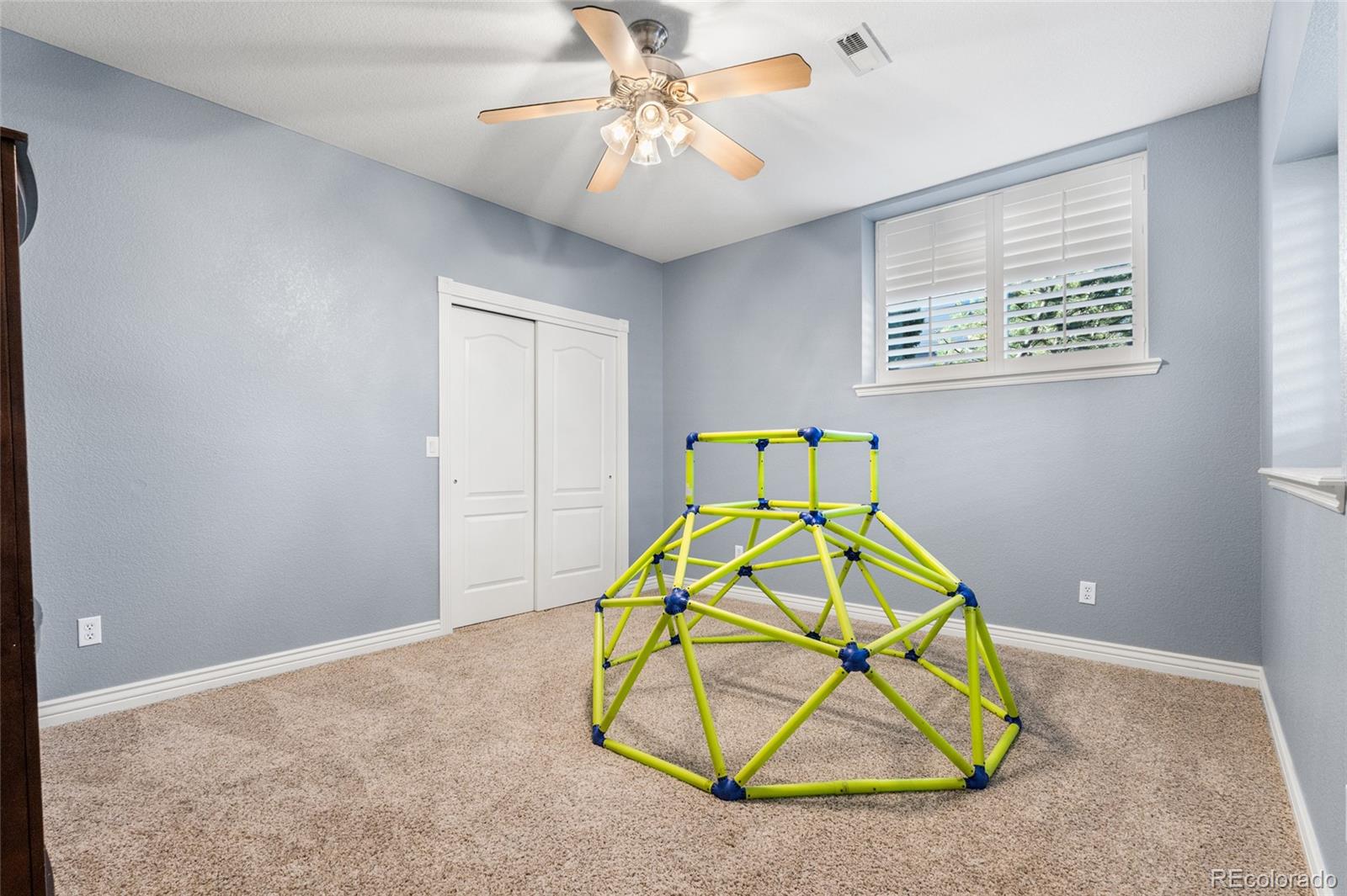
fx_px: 598
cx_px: 674
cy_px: 448
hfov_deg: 96.8
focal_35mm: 16
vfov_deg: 73.7
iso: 800
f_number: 8
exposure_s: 1/8
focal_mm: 16
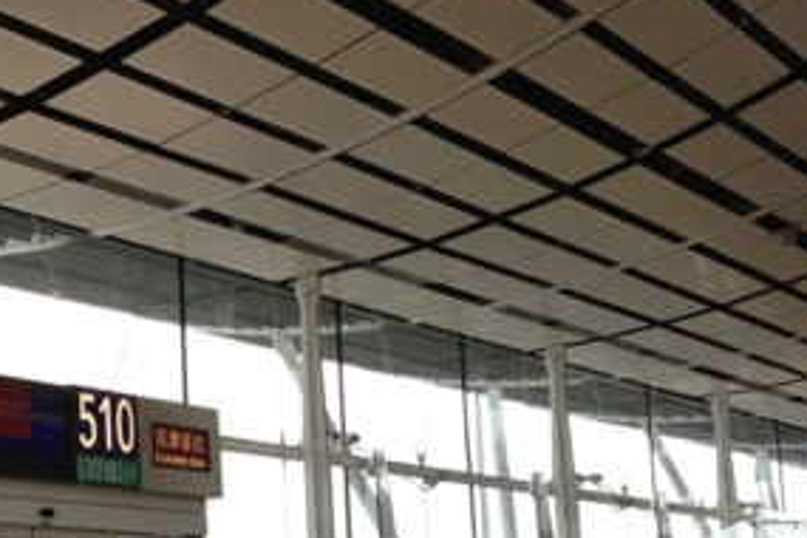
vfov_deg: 17.6
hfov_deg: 24.7
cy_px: 439
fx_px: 1726
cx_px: -59
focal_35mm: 77
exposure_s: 1/120
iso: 80
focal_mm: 4.13
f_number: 2.4
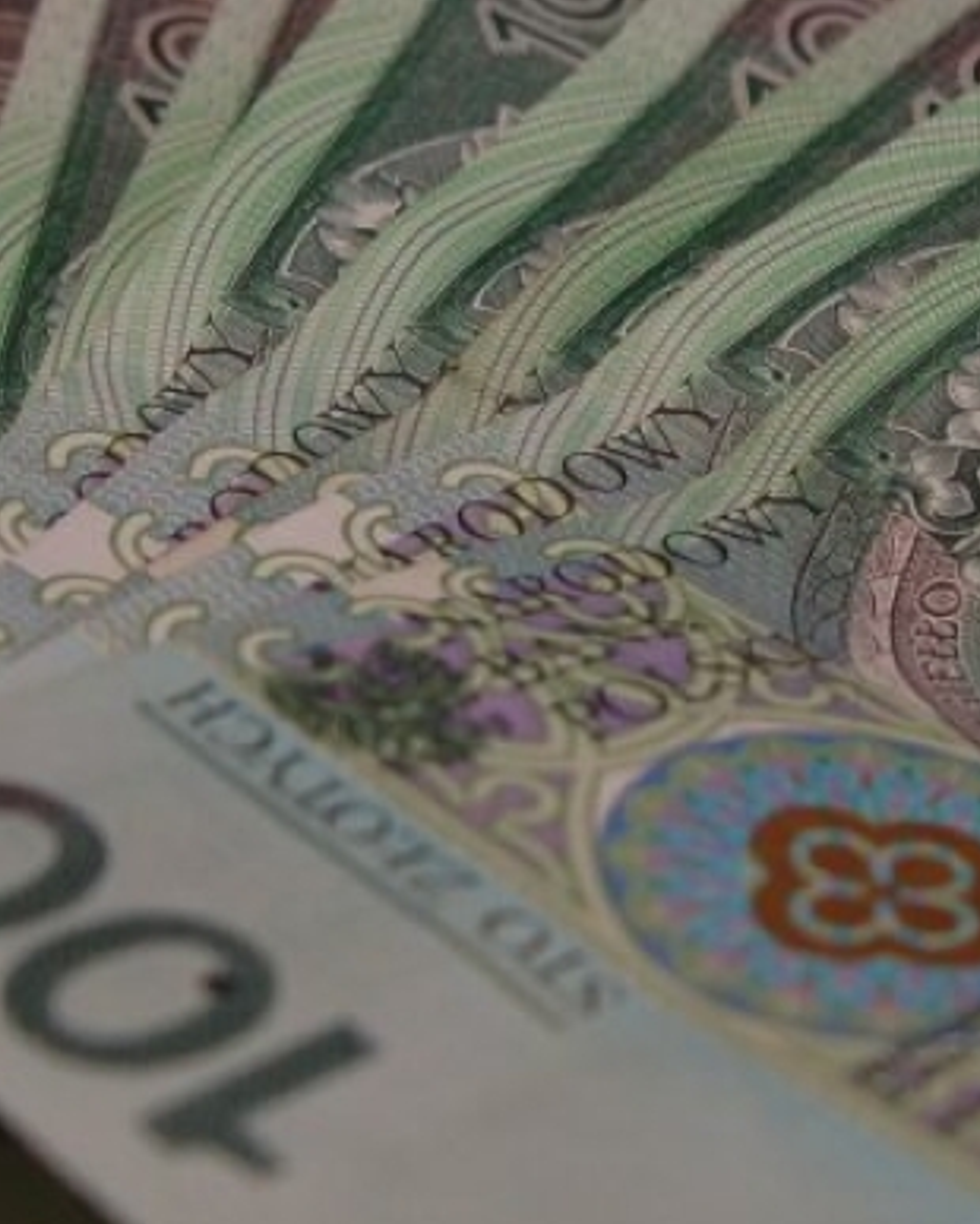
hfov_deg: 25.3
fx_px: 2174
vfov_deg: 31.4
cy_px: 618
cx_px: 604
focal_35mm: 60
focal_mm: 28
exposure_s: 1/80
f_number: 4.5
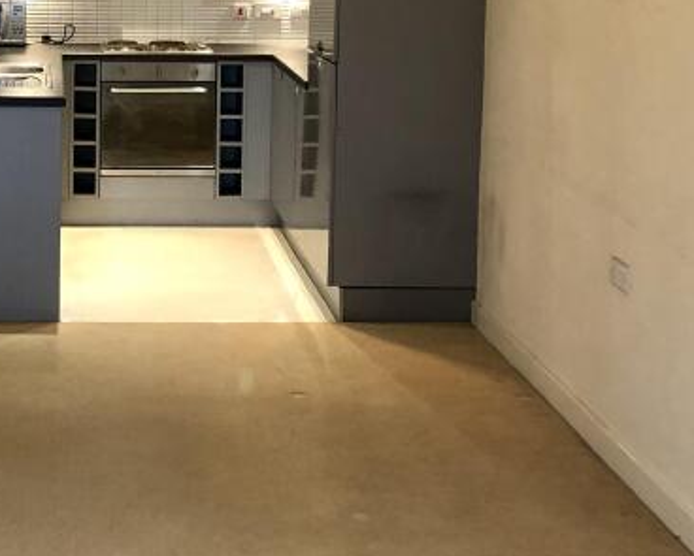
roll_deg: -0.5
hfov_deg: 24.4
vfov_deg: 19.9
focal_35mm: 76
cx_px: 92
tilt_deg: -6.5
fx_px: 1562
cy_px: 81
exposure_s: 1/17
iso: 50
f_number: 1.8
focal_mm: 3.99
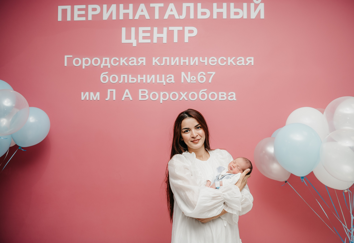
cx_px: 184
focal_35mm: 28
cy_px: 123
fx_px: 273
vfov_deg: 48.0
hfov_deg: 65.9
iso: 200
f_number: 4
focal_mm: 26
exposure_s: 1/160
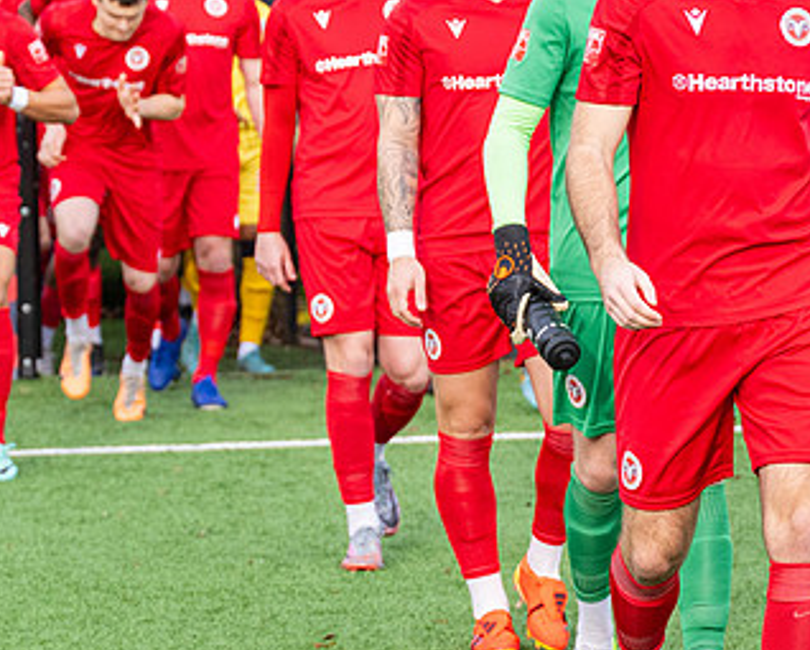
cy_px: 258
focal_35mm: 246
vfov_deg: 6.3
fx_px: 5903
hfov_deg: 7.8
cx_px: 588
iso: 800
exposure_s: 1/1600
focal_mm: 98
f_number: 4
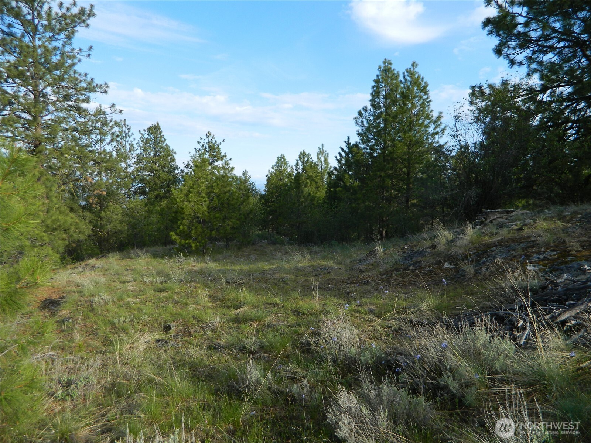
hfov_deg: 69.4
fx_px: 427
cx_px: 296
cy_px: 222
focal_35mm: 25
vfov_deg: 54.9
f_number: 3.1
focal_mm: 4.5
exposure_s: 1/640
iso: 80
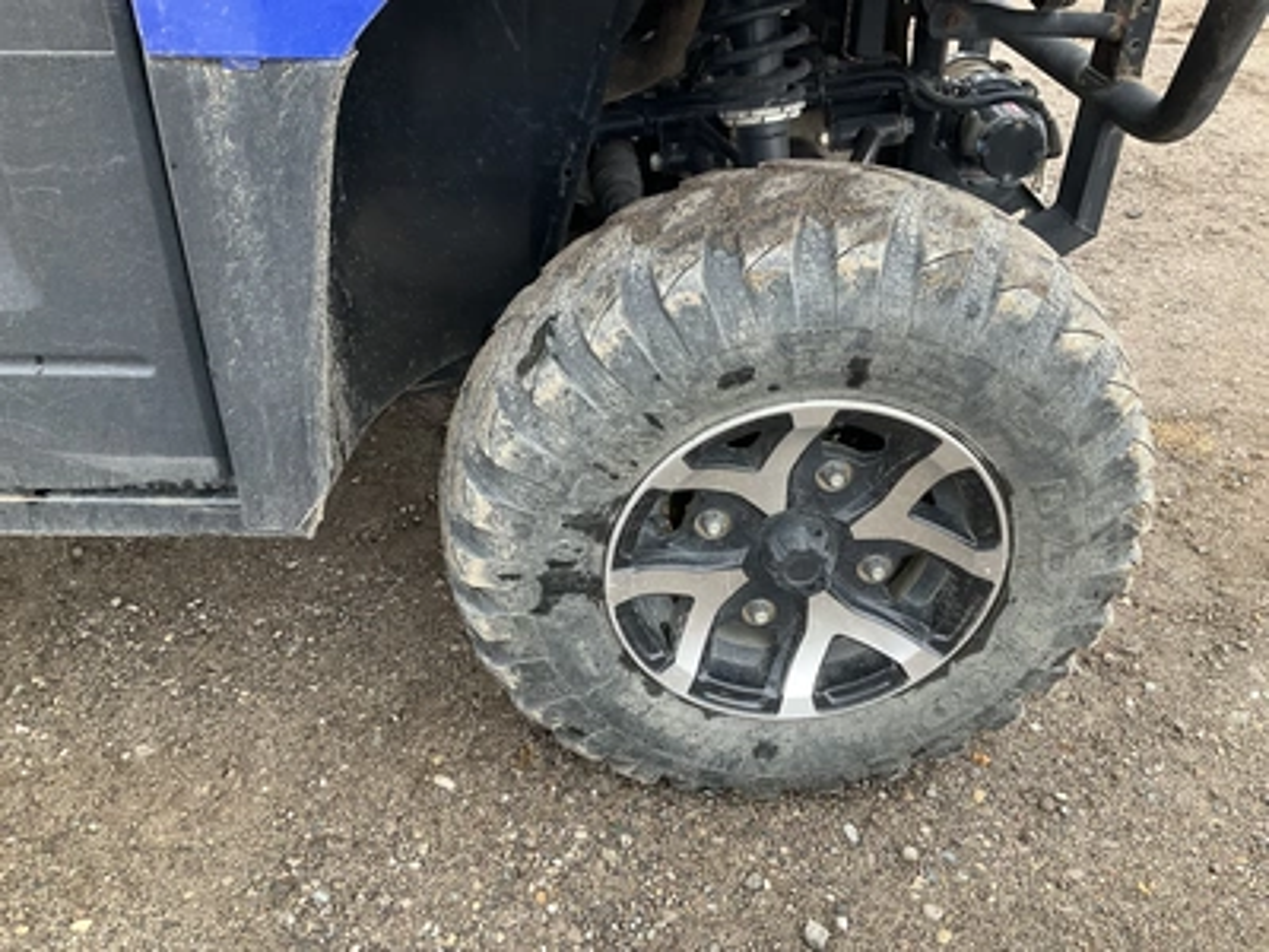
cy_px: 476
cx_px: 634
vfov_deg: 48.2
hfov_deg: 61.7
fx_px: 1063
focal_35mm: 29
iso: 50
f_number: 1.8
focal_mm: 3
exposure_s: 1/122
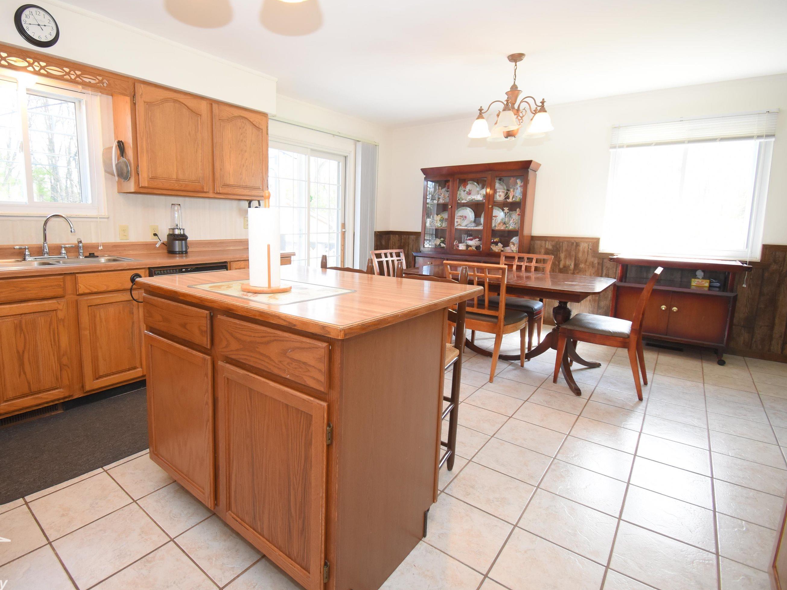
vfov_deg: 74.7
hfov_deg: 90.2
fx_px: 386
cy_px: 284
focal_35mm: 17
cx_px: 328
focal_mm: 10
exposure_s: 1/60
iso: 800
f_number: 4.5
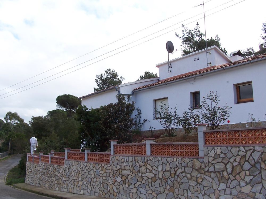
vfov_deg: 40.7
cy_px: 100
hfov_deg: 52.6
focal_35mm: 35
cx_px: 133
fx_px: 269
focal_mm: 6
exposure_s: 1/250
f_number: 4
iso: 80
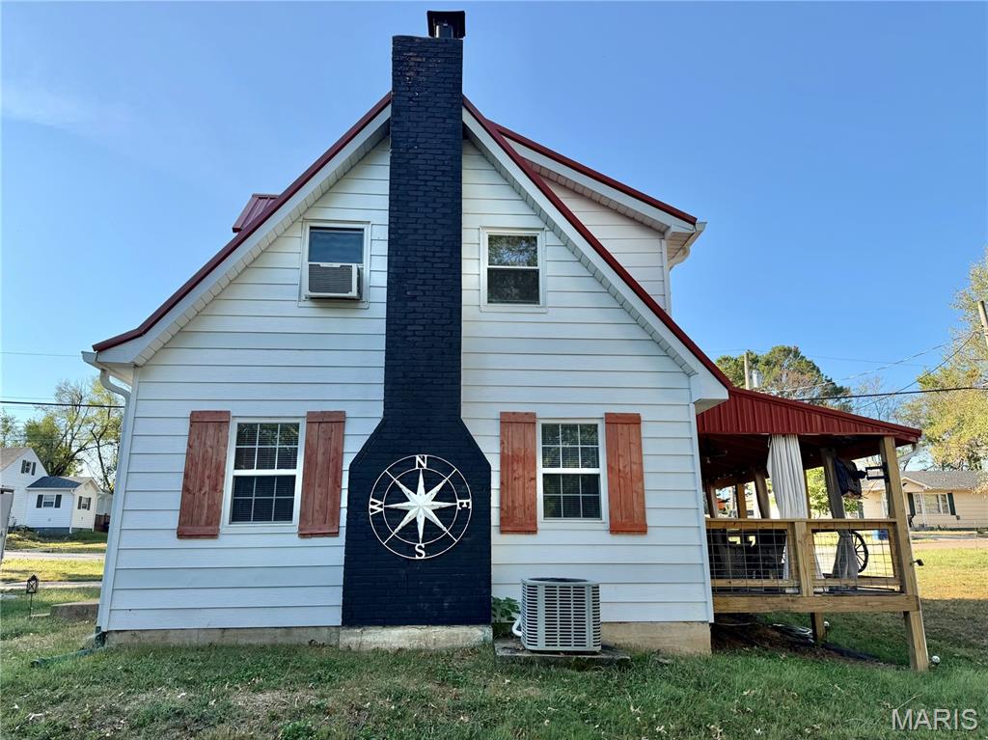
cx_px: 494
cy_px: 370
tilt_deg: +13.4
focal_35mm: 24
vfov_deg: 56.8
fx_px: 685
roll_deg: +0.0
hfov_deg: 71.6
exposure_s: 1/2110
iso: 80
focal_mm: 6.76
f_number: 1.78
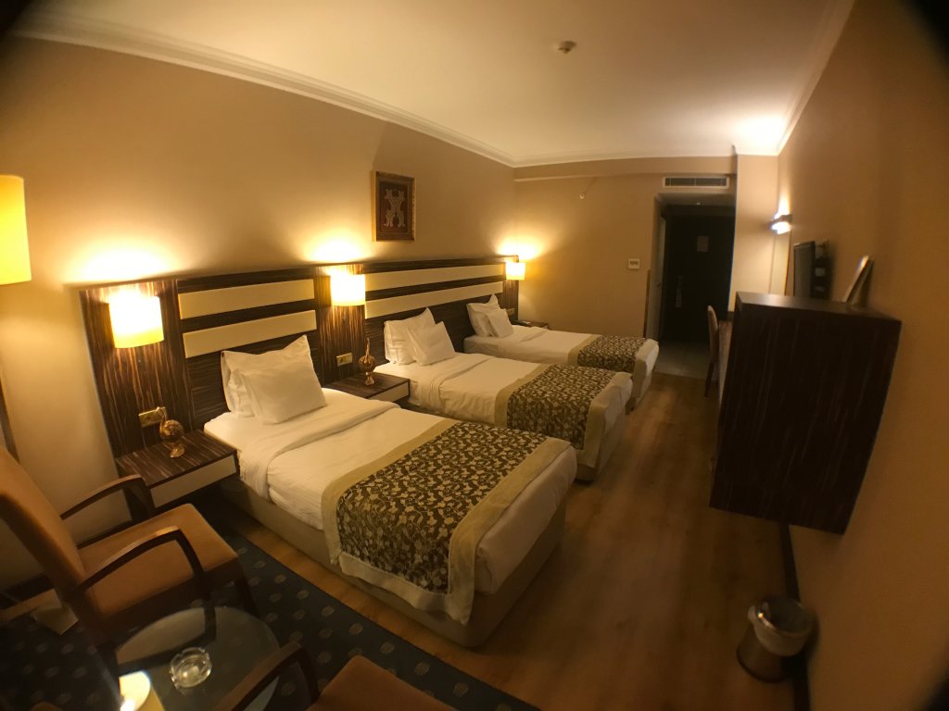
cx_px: 474
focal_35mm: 28
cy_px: 356
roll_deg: +0.6
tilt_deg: -14.1
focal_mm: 3.99
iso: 100
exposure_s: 1/17
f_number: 1.8
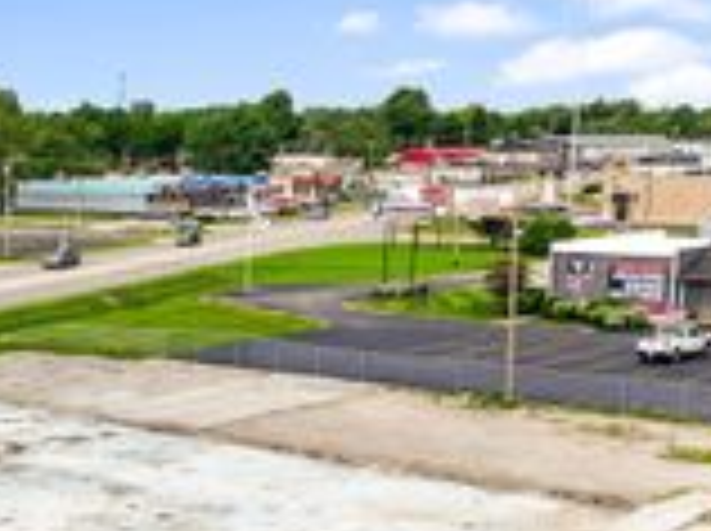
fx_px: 1559
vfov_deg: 19.0
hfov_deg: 23.7
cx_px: -117
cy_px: 468
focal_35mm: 76
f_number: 2.8
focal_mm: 12.29
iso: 100
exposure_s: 1/240
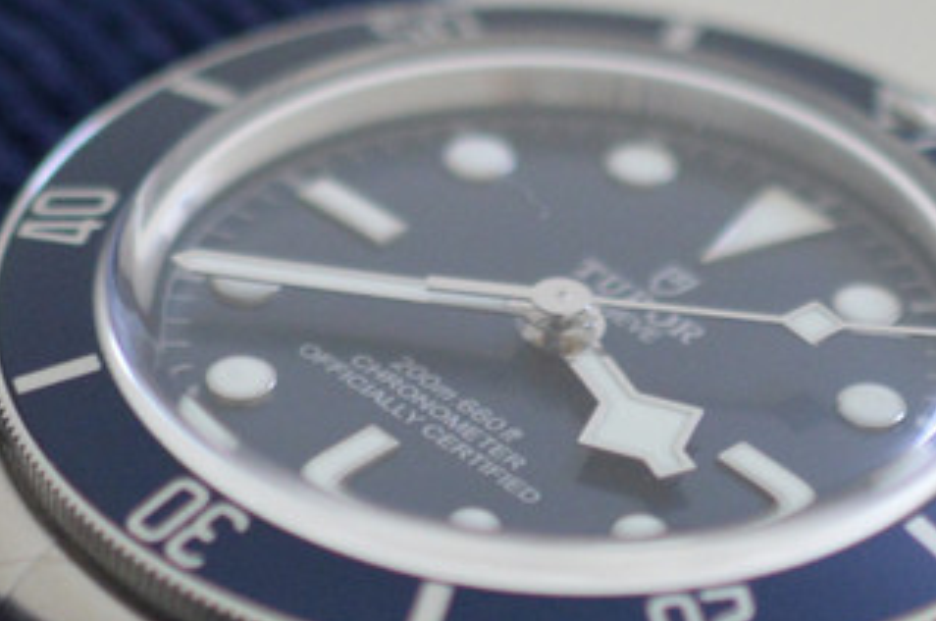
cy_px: 539
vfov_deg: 6.0
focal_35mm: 227
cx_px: 305
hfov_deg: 9.1
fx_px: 5893
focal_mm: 40
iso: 900
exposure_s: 1/60
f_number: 3
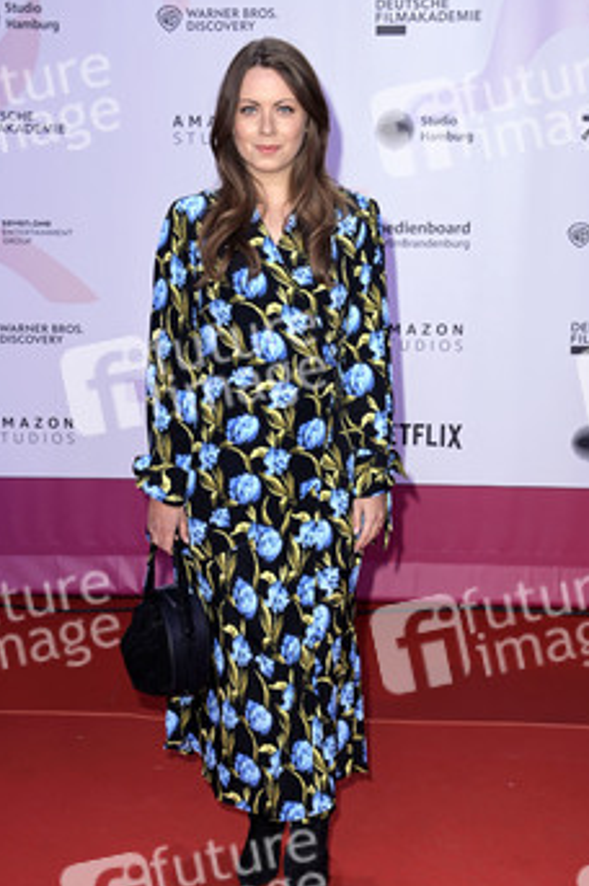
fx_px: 1377
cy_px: 504
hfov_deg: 24.1
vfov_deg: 35.6
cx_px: 269
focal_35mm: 56
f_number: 5.6
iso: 640
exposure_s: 1/250
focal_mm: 48
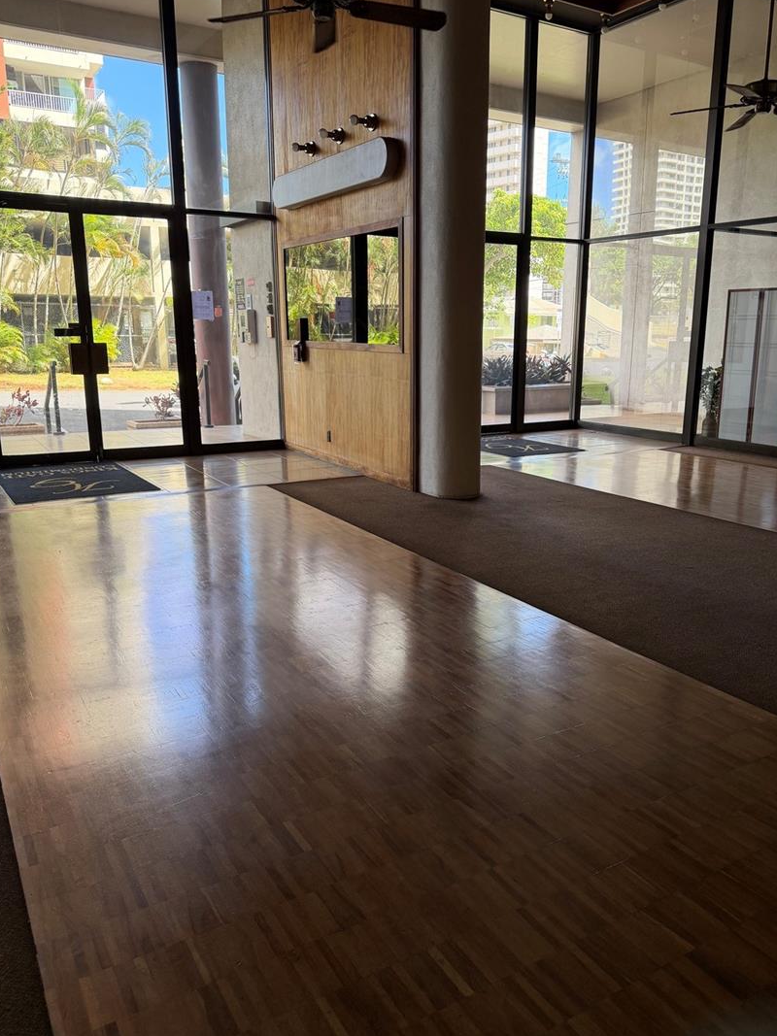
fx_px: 808
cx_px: 430
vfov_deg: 65.3
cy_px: 525
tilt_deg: -13.1
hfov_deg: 51.2
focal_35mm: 27
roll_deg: -0.5
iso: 125
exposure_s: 1/208
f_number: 1.78
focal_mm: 6.76
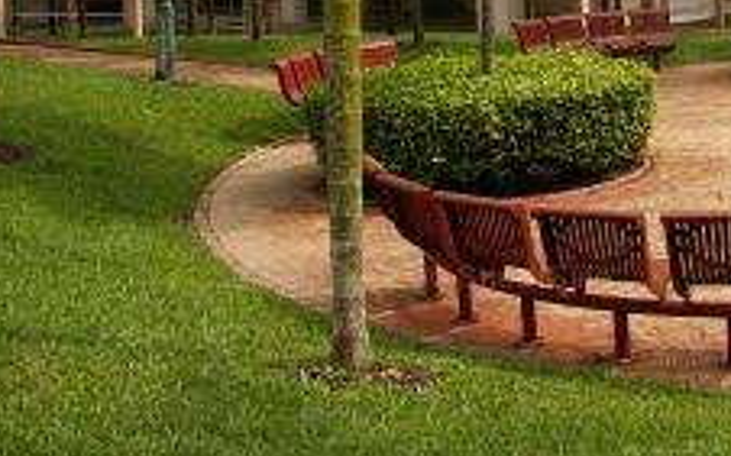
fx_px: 1334
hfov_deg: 29.3
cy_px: -118
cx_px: 666
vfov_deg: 18.2
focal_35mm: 67
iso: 200
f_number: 6.7
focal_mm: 18
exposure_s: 1/500
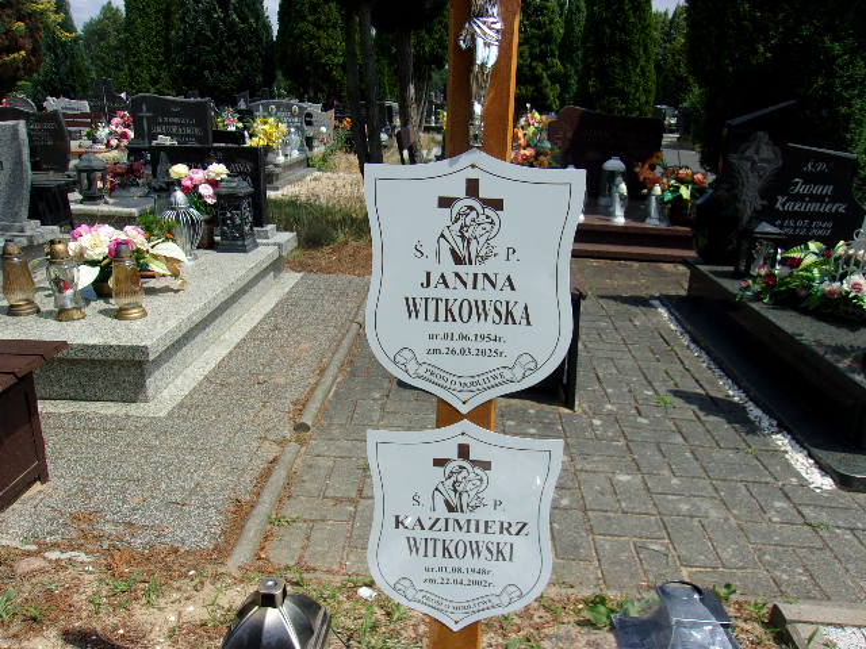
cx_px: 433
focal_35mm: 27
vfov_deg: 51.4
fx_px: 675
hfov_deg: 65.3
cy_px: 324
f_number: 10.4
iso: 80
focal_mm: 4.9
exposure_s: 1/140
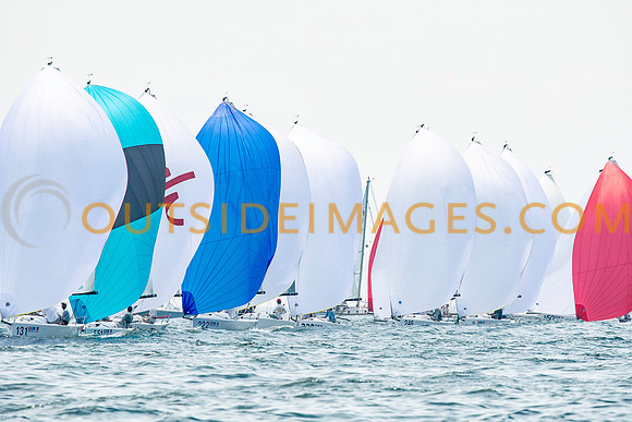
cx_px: 316
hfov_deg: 4.6
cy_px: 211
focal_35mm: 450
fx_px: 7901
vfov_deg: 3.1
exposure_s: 1/1250
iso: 200
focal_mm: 300
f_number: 6.3
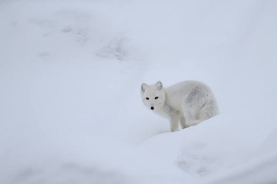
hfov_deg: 2.4
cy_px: 74
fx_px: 6534
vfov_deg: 1.6
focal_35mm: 850
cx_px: 177
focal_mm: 560
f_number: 4
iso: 2500
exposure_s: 1/1600
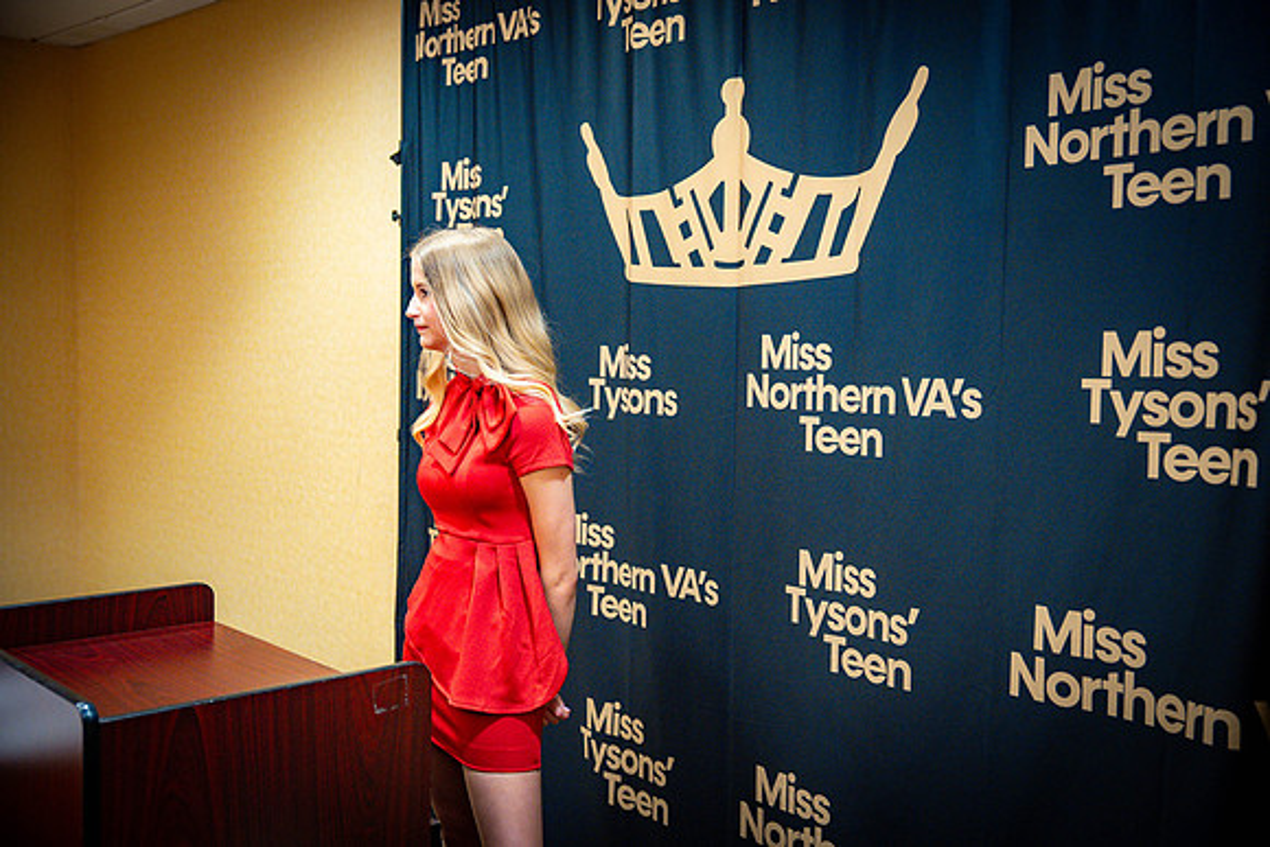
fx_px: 1341
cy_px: 424
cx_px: 635
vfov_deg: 35.1
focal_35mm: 38
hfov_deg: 50.7
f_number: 2.8
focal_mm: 38
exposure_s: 1/125
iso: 1600
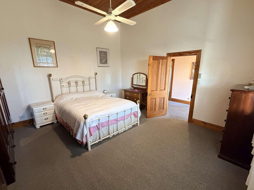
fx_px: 117
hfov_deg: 94.5
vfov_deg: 78.1
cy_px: 98
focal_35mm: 16
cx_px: 132
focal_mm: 2.22
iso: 500
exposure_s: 1/50
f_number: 2.2
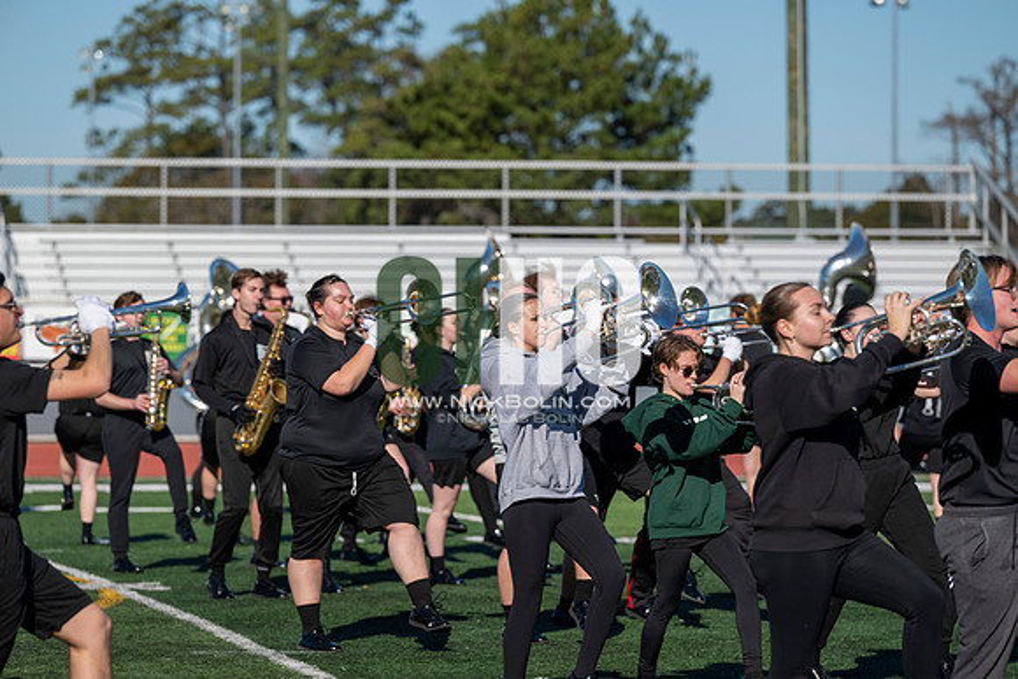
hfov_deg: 10.3
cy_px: 340
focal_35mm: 200
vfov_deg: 6.9
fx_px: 5657
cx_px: 509
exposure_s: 1/2000
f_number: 5
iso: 200
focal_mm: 200
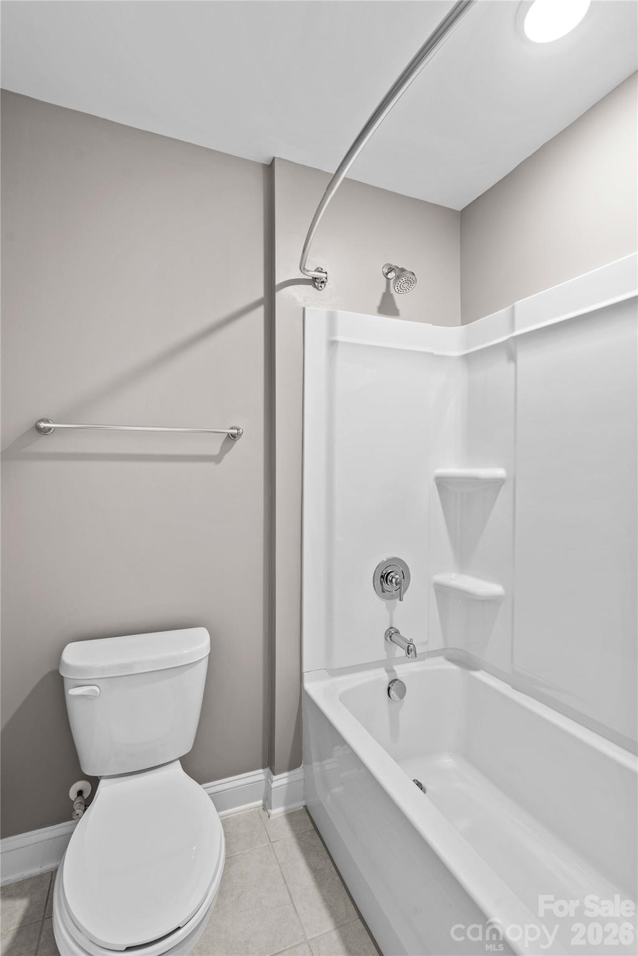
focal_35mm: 16
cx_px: 319
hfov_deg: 73.7
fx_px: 425
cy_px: 478
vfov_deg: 96.7
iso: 100
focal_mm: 16
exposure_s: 1/1.67
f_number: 8
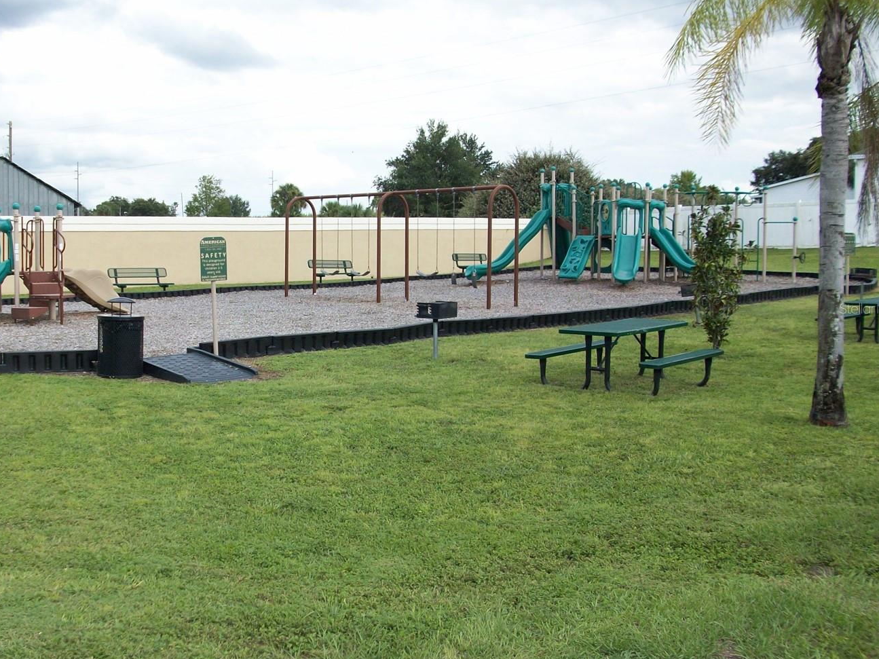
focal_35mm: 42
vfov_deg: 34.3
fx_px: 1066
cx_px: 360
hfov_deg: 44.6
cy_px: 308
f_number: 2.8
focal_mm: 5.7
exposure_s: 1/478
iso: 64
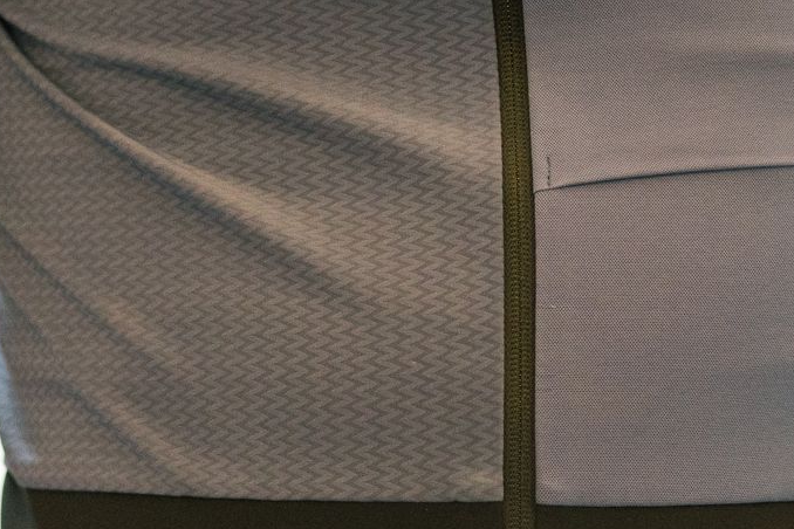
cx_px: 437
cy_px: 97
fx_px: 7079
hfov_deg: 6.4
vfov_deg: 4.3
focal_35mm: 321
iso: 1250
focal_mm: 85
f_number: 1.8
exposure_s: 1/100
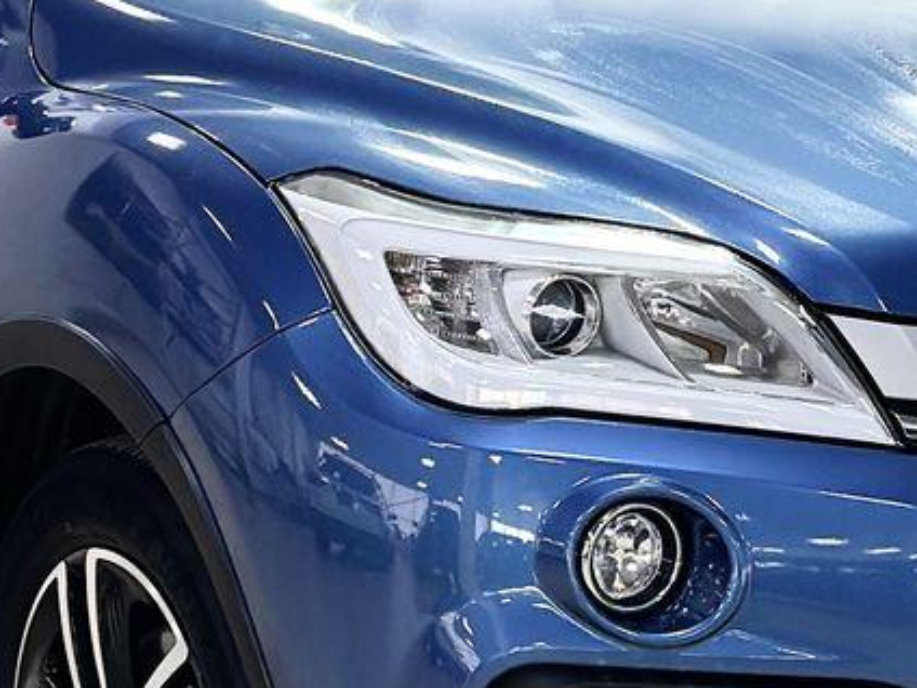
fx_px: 4318
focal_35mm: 163
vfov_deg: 9.1
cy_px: 231
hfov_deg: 12.1
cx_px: 487
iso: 125
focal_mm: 6.86
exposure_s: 1/100
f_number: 1.78
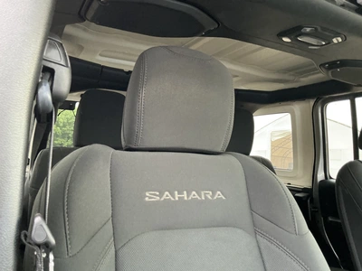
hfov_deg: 63.4
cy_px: 136
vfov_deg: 49.7
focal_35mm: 28
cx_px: 181
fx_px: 293
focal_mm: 3
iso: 320
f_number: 1.8
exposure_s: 1/46
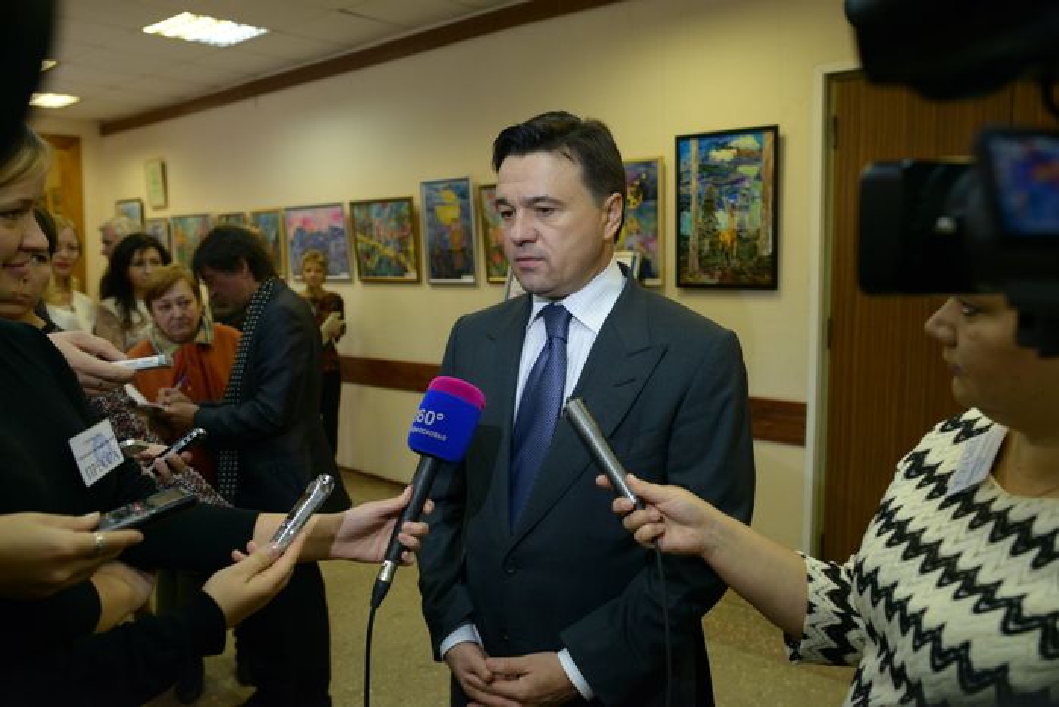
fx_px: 824
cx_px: 530
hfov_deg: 65.5
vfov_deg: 46.4
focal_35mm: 28
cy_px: 354
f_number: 4
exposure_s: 1/200
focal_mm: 28
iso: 1250
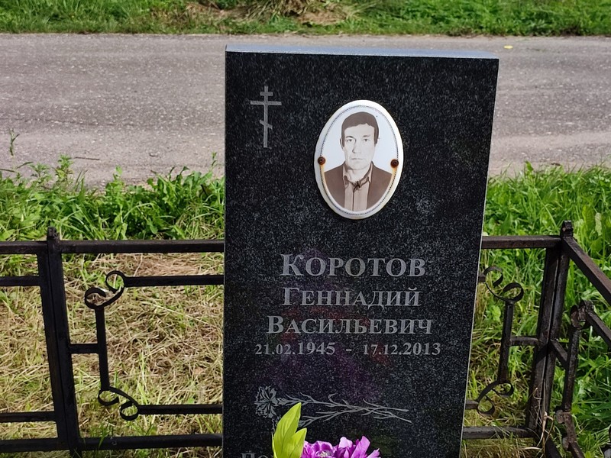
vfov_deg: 54.9
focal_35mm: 25
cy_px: 229
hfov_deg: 69.4
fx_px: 441
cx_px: 306
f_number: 1.9
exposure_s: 1/450
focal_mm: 6.04
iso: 50
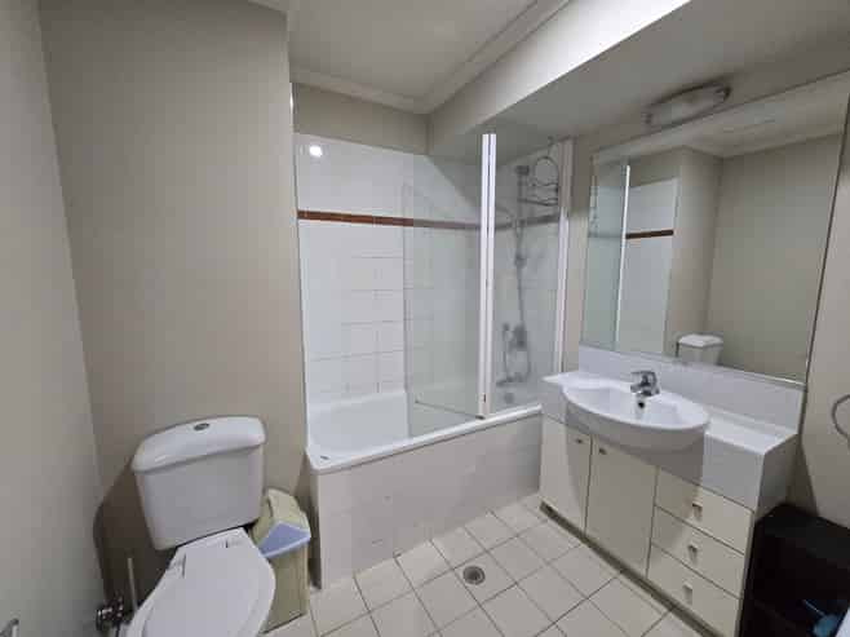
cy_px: 318
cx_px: 425
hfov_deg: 106.2
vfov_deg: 89.9
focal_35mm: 13
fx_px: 319
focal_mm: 2.2
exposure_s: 1/50
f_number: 2.2
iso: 400
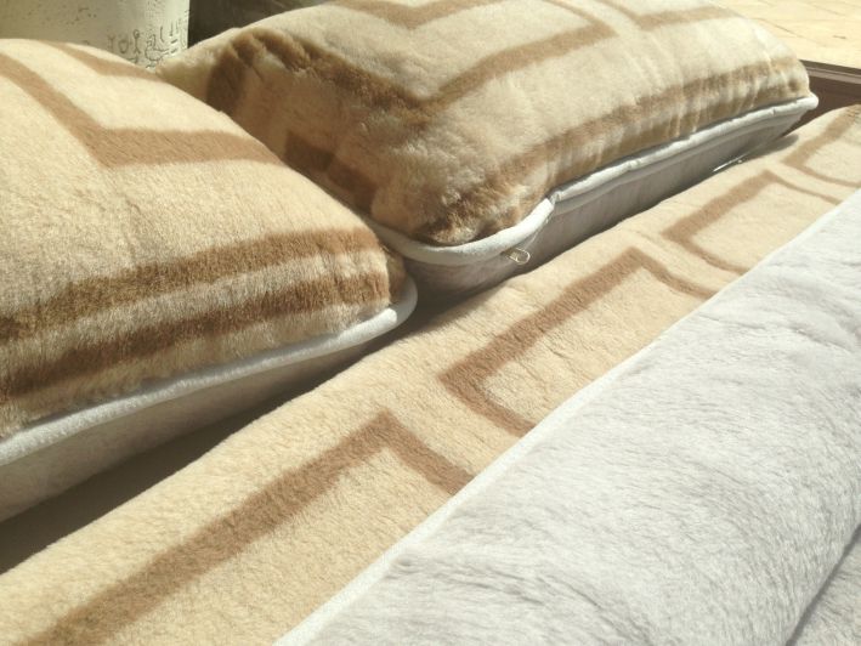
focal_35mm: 33
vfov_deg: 43.0
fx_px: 821
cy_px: 323
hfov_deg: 55.3
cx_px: 430
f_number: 2.4
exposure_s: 1/1869
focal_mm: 4.13
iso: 50
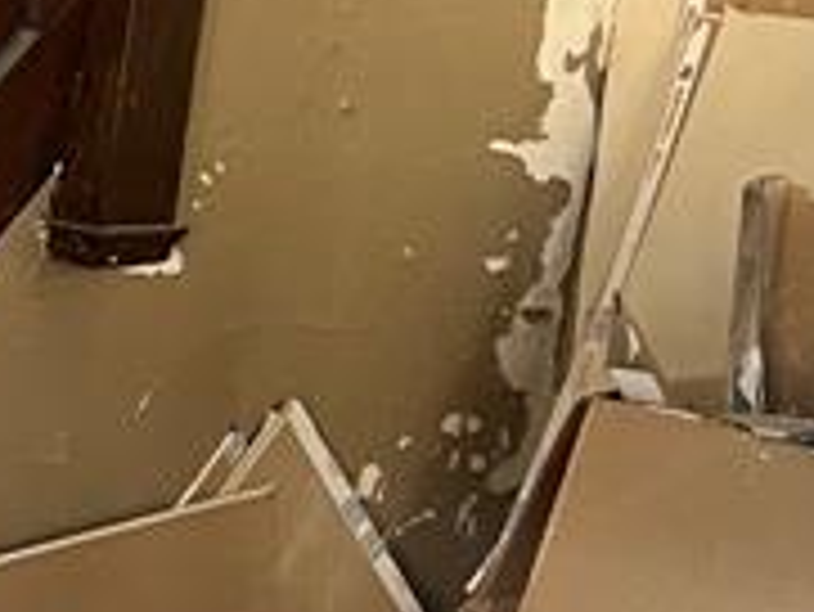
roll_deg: -4.7
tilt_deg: -13.5
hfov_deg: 11.7
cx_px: -926
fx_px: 3459
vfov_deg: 10.1
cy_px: 396
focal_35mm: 147
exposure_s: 1/70
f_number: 1.5
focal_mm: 5.7
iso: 125
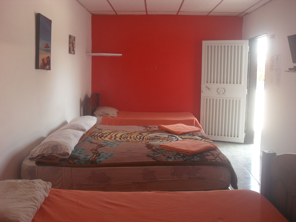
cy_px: 111
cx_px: 148
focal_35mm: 35
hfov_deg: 52.6
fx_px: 299
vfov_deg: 40.7
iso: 120
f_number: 2.8
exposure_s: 1/45
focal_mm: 6.2
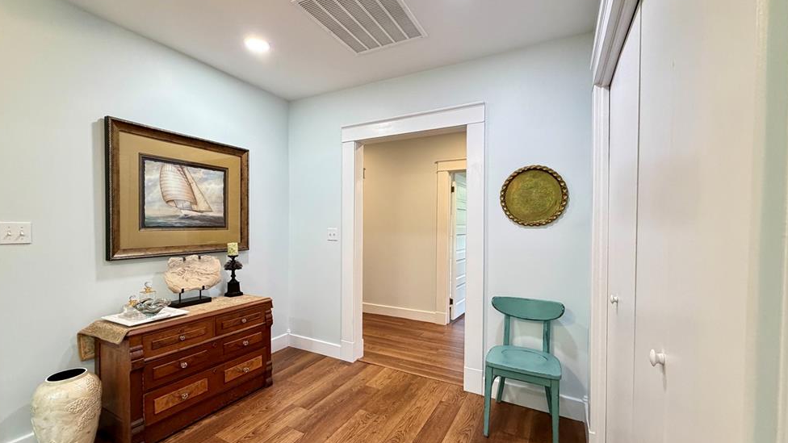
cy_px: 232
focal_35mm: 16
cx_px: 379
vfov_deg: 67.0
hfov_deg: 99.3
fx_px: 334
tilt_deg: -1.5
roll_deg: -0.5
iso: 400
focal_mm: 2.22
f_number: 2.2
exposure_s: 1/60
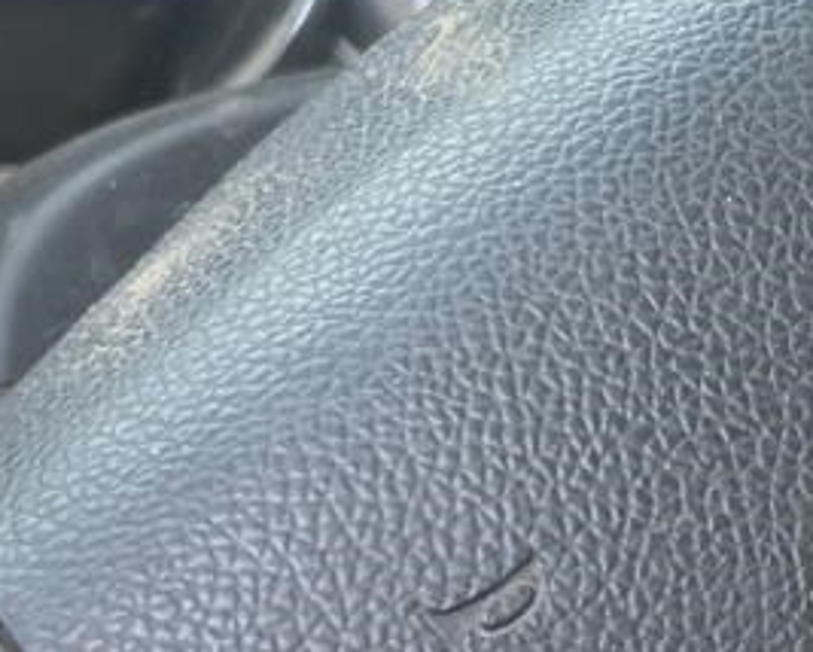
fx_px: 2817
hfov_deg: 16.0
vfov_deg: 13.2
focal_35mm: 117
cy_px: 347
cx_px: 846
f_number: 1.6
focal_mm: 5.1
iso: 80
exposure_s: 1/121
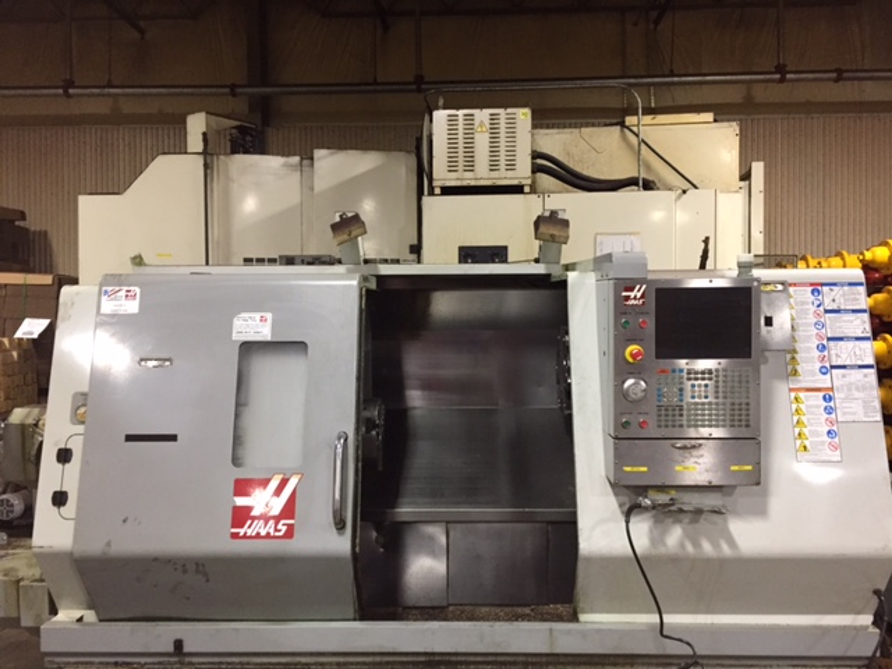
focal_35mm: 29
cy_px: 334
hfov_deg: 61.7
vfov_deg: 48.2
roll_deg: +0.5
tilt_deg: -0.3
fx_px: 747
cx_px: 446
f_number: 2.2
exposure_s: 1/30
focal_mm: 4.15
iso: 250
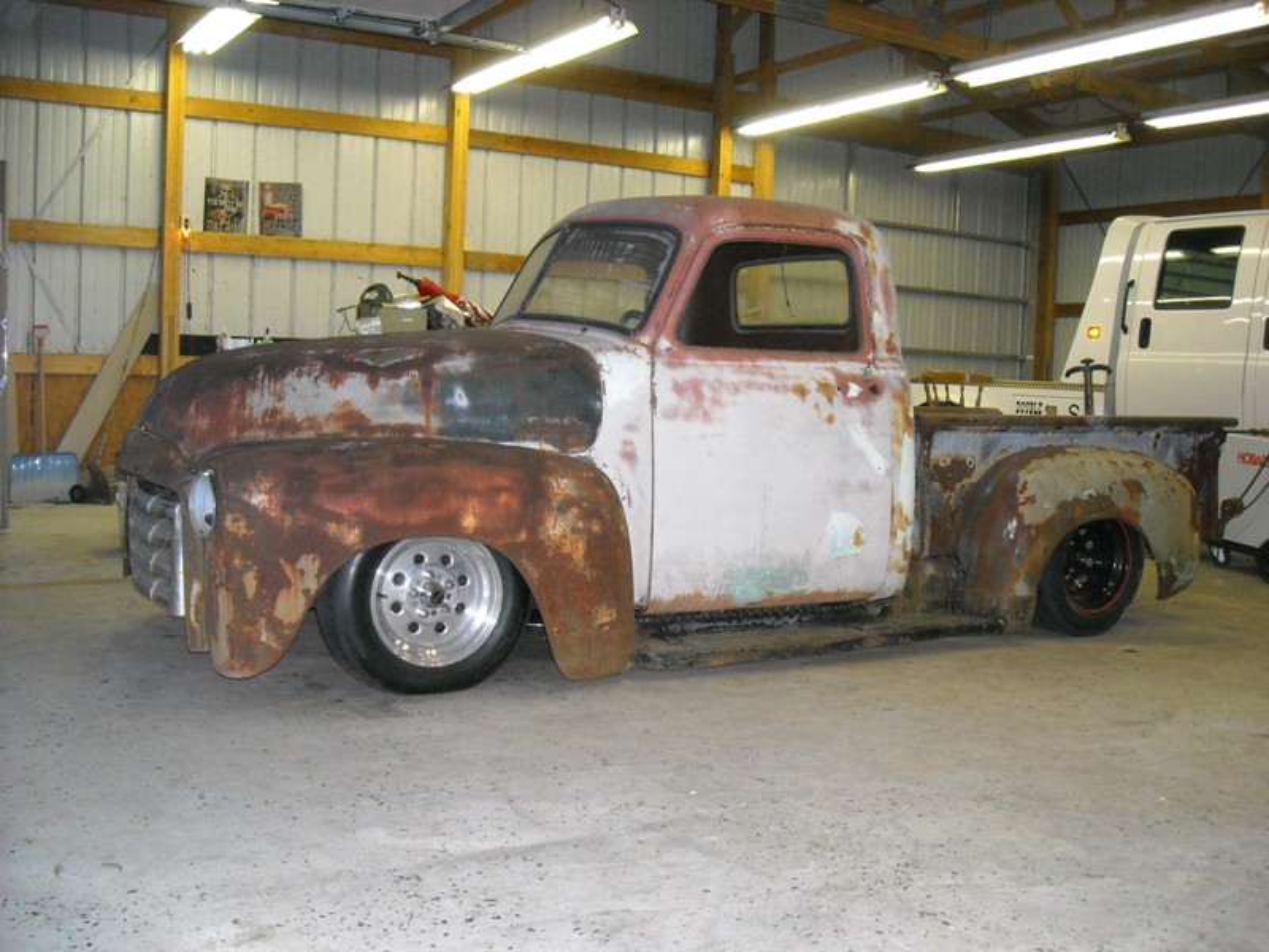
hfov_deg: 52.6
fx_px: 1283
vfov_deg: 40.7
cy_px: 476
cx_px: 634
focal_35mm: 35
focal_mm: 5.7
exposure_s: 1/60
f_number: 2.8
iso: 455
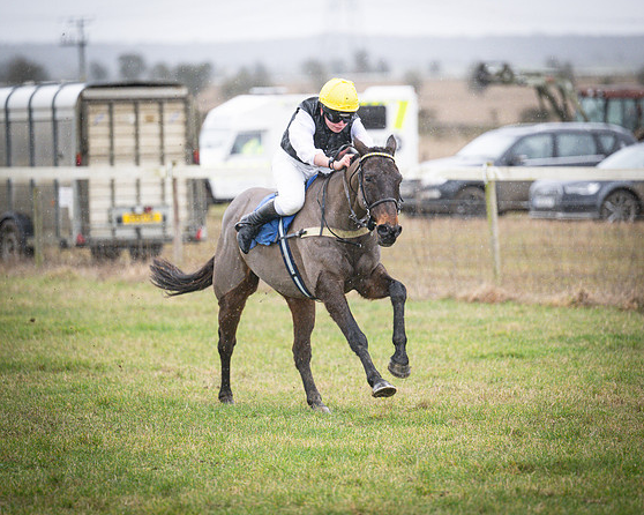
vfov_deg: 6.7
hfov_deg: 8.4
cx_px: 289
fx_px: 4401
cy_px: 259
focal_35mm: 231
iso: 1250
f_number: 2.8
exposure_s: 1/1000
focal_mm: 175
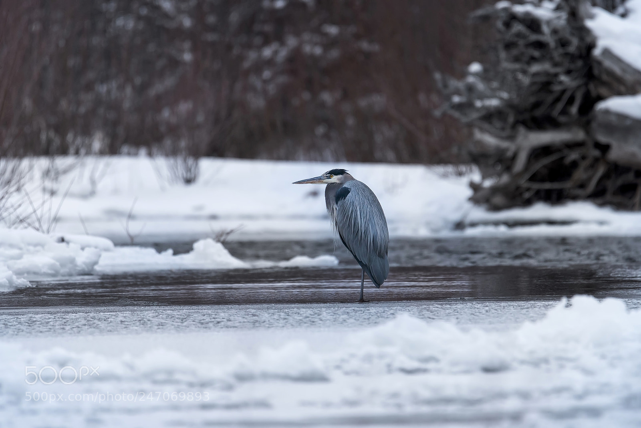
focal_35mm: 600
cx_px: 320
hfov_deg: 3.4
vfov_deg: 2.3
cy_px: 214
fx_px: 10687
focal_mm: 600
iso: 400
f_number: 6.3
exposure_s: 1/1000
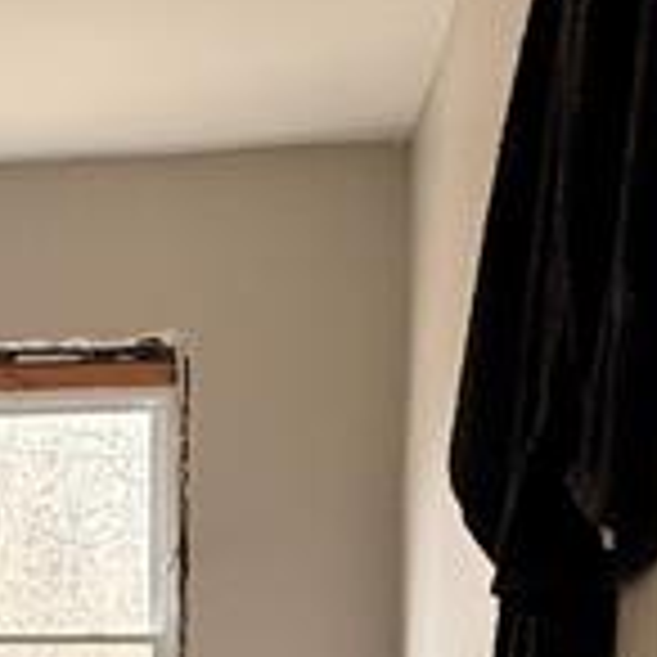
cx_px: 58
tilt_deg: -6.8
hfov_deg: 25.6
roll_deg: +0.0
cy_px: 760
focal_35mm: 65
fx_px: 1396
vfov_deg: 24.3
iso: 250
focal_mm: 2.22
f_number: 2.2
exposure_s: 1/99
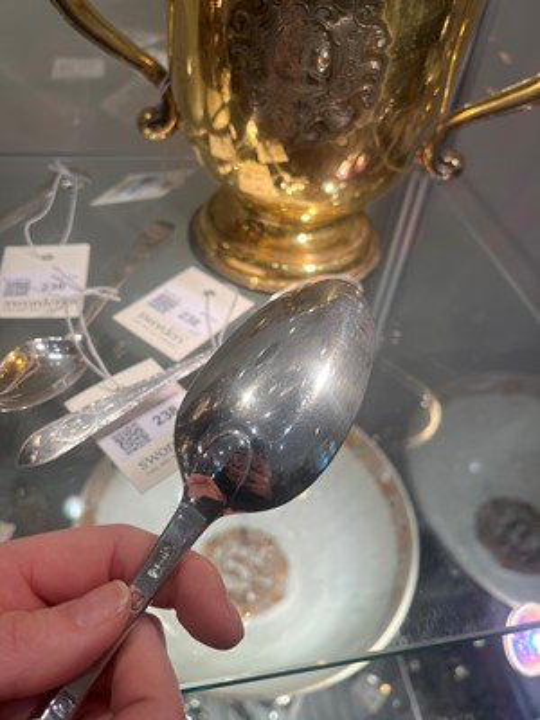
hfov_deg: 53.1
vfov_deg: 67.3
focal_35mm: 26
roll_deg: -7.5
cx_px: 270
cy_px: 360
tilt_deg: -43.7
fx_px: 541
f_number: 1.6
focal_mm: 5.1
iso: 32
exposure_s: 1/100
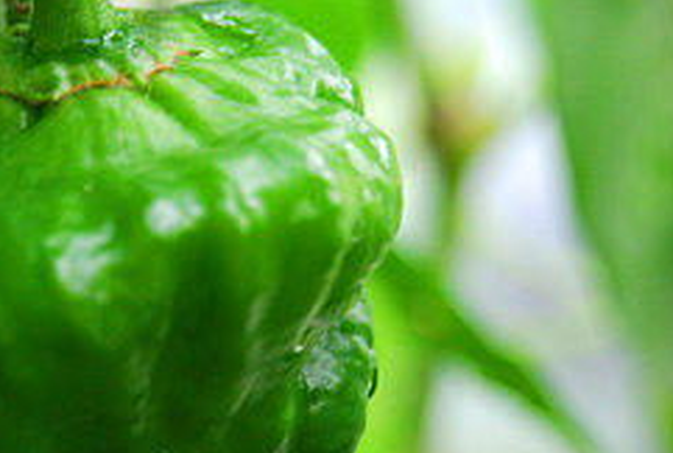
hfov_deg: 11.9
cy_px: 214
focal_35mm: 171
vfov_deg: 8.1
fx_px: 3205
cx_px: 89
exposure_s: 1/30
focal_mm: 55
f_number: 5.6
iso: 450
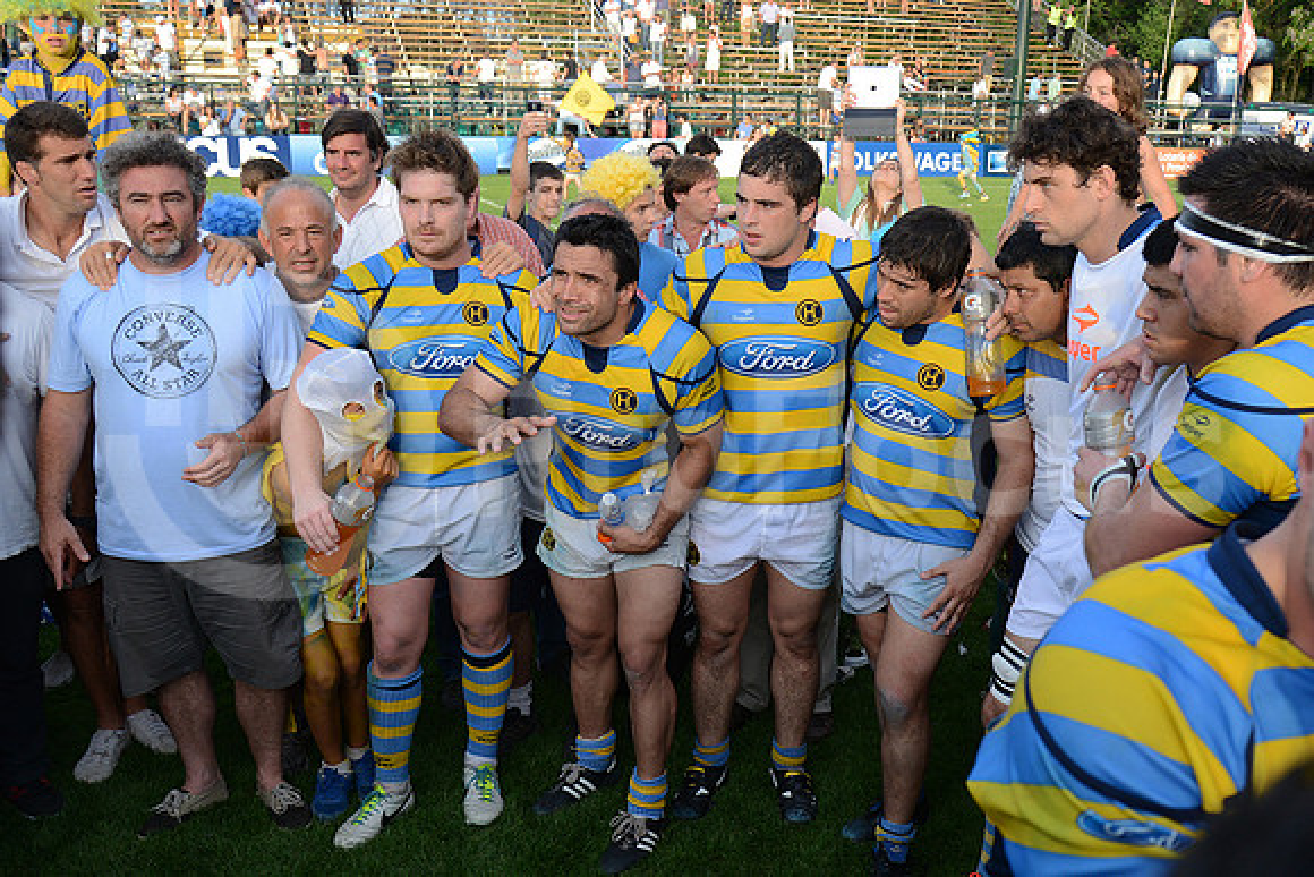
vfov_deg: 53.2
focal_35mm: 24
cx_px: 657
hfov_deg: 73.7
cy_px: 438
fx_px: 876
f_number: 4.5
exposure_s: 1/800
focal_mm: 24
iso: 640
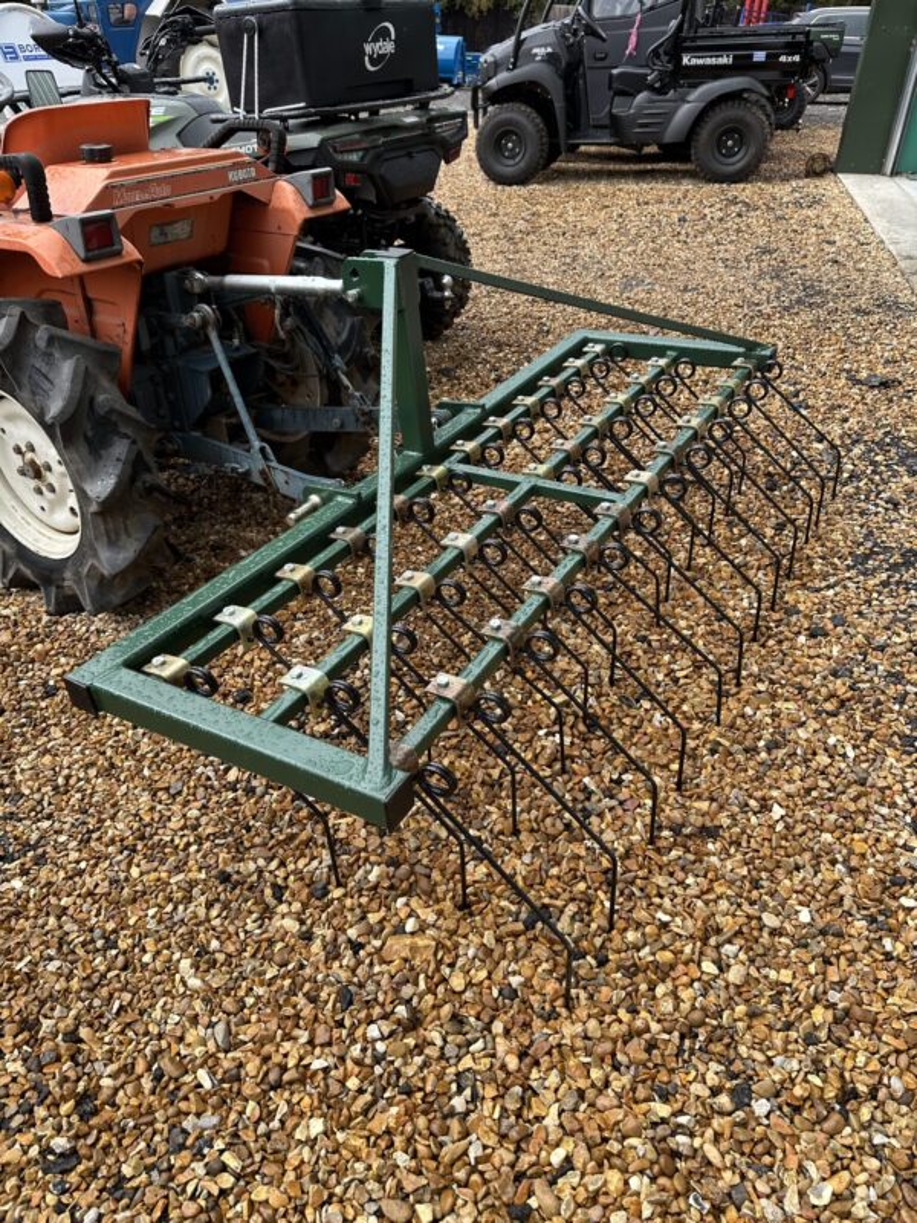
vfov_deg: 71.6
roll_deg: -0.6
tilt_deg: -34.5
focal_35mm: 24
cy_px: 612
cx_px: 458
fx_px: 848
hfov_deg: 56.8
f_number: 1.78
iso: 80
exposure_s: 1/1227
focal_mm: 6.86
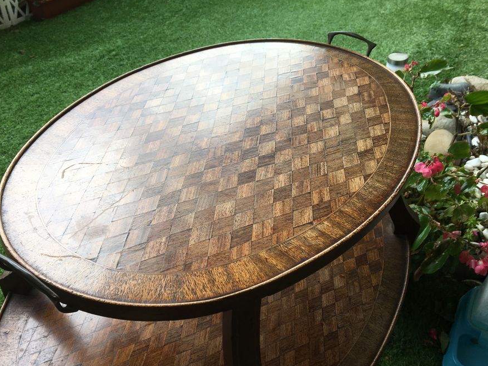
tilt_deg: -40.5
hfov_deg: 55.2
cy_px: 204
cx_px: 212
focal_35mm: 33
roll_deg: +1.9
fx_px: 465
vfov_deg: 42.9
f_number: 2.2
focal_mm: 4.15
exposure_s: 1/247
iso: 25
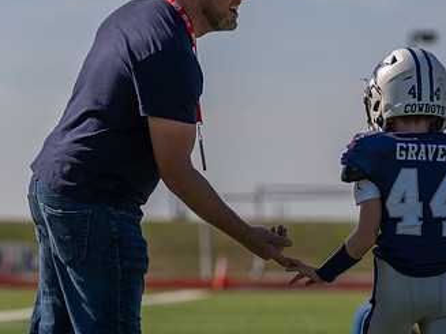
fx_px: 3606
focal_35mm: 280
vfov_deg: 5.3
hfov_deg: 7.1
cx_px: 302
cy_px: 204
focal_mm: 141
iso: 100
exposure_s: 1/2000
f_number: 3.5
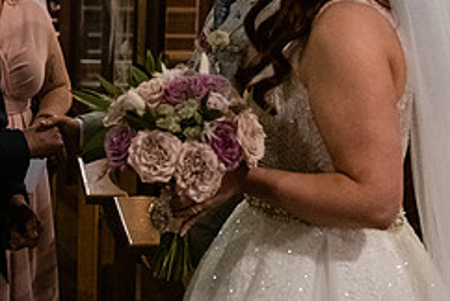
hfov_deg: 17.7
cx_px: 143
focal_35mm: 115
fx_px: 1439
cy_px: 118
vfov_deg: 11.9
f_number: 3.5
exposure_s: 1/160
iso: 2500
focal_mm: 48
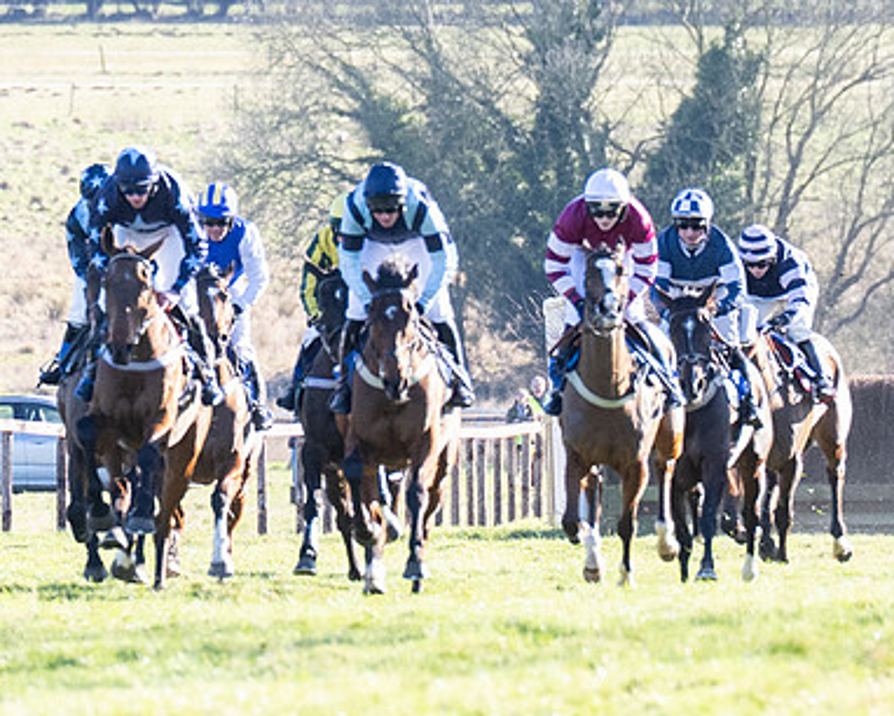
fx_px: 25572
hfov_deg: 2.0
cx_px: -74
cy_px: 422
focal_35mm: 966
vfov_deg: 1.6
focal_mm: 200
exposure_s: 1/1250
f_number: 4
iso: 800
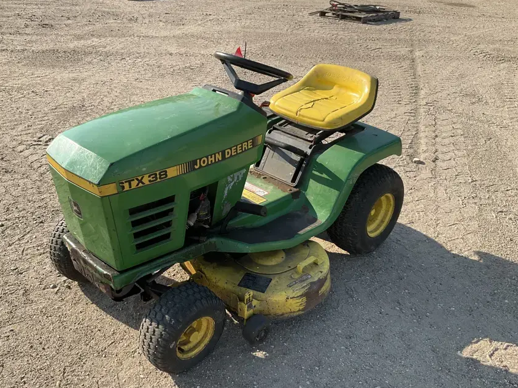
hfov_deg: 55.3
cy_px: 213
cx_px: 242
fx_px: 494
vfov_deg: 42.9
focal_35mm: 33
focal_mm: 3
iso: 25
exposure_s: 1/842
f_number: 1.8
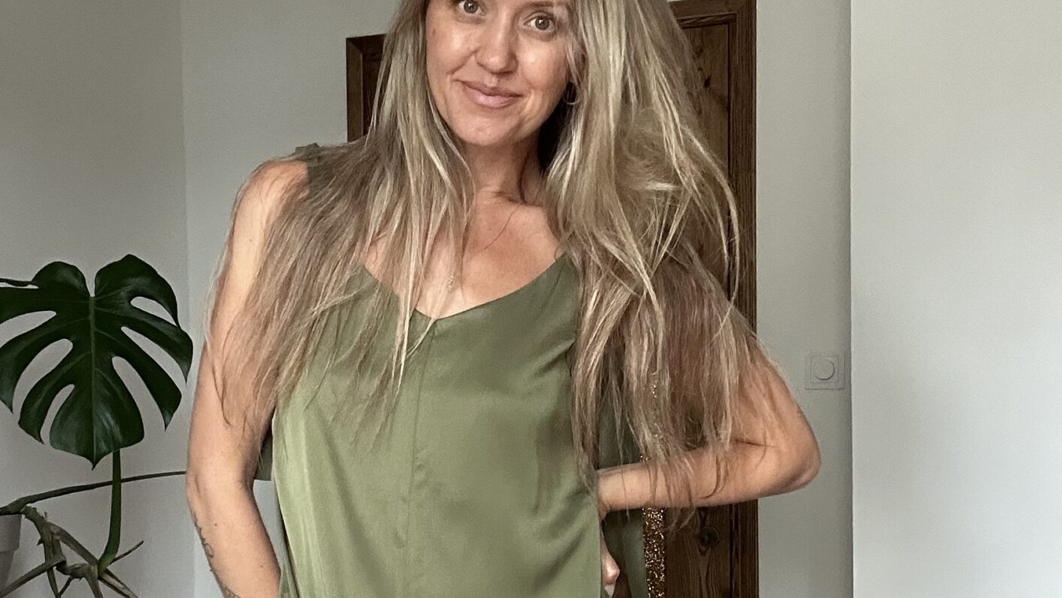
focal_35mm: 59
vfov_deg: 20.2
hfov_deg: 35.4
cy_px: 482
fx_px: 1662
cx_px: 444
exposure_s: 1/60
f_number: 1.9
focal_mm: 2.69
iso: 250
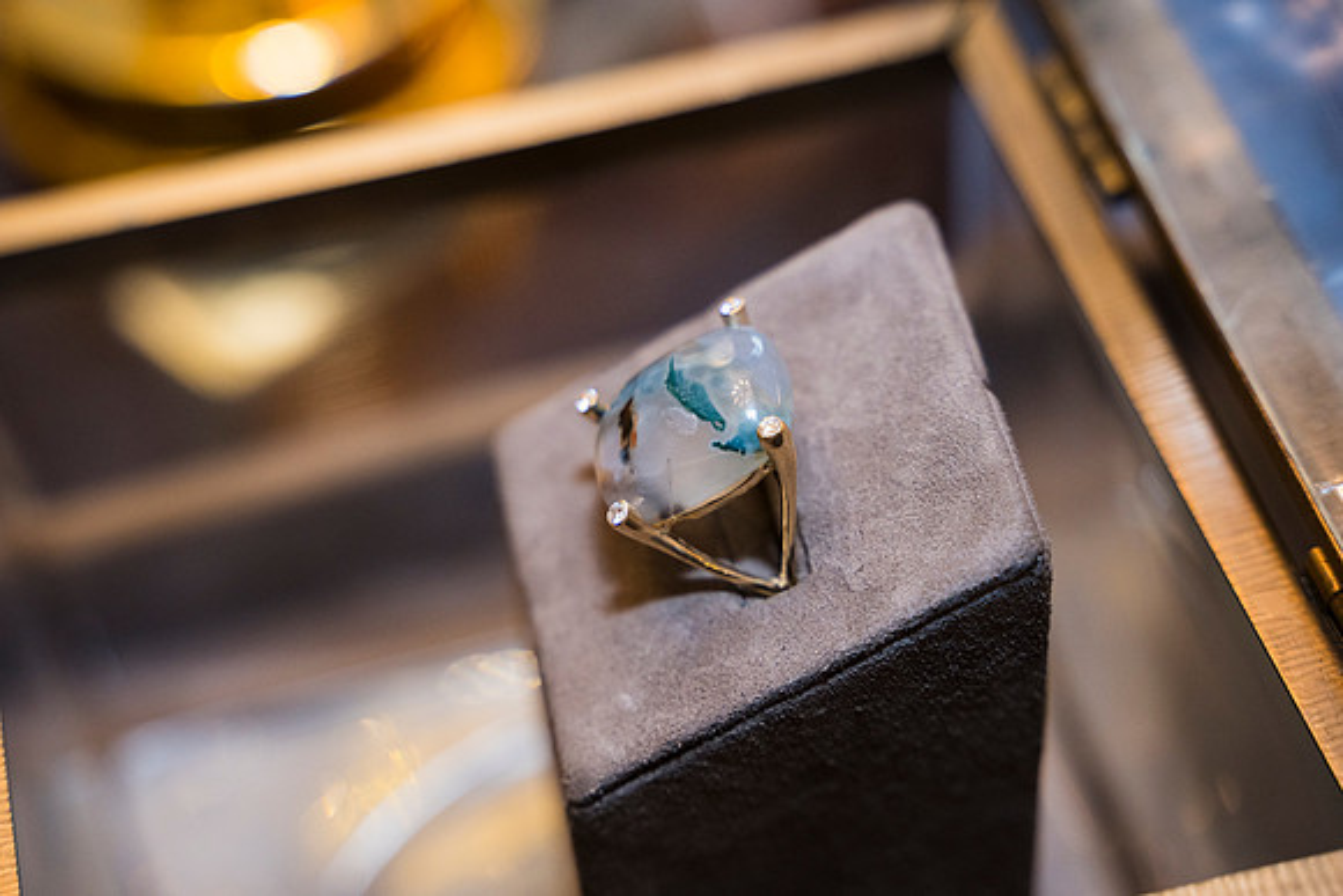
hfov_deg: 28.1
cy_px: 448
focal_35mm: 72
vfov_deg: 18.9
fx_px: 2687
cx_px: 672
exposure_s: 1/100
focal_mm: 72
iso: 1250
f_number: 4
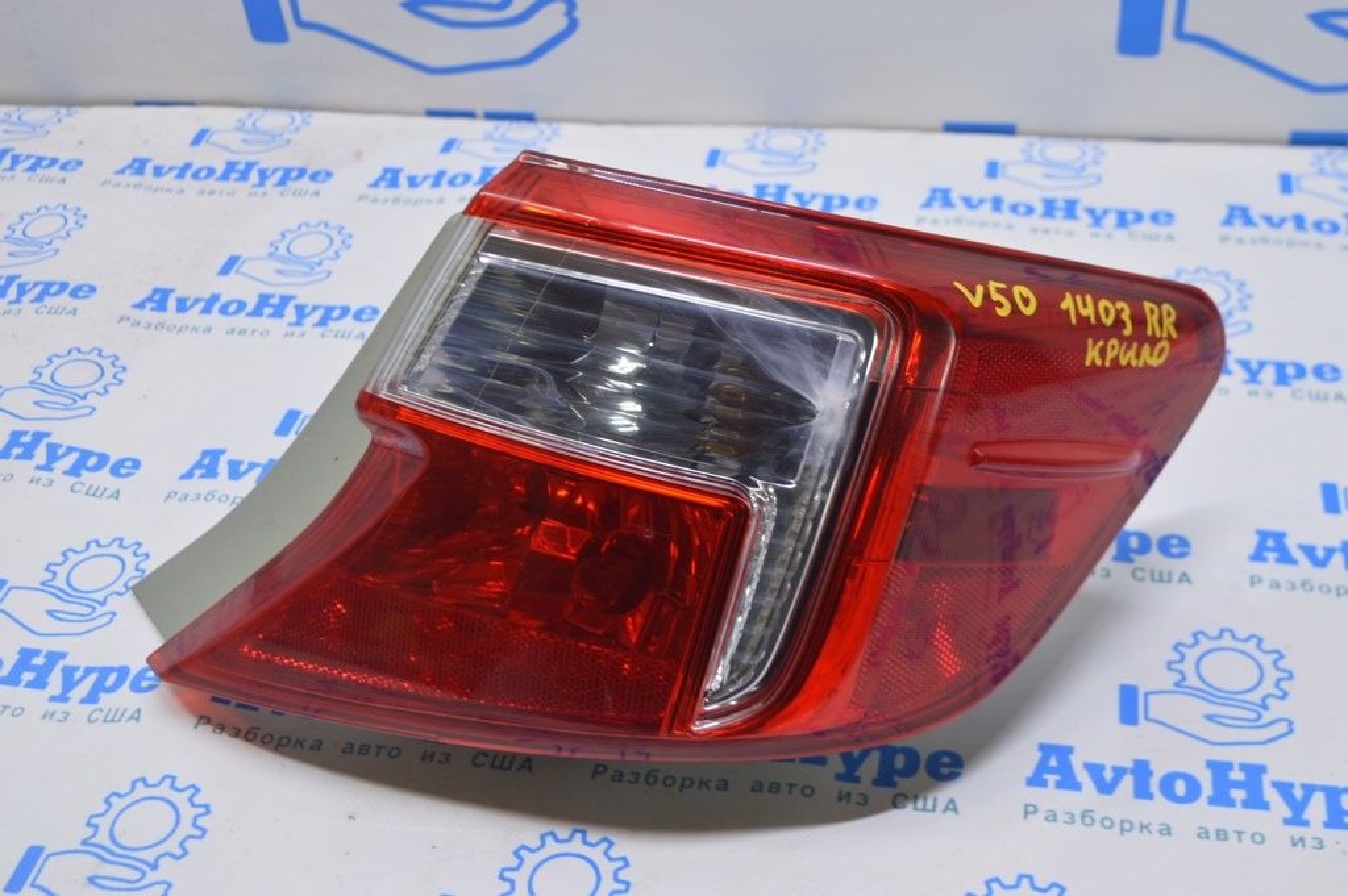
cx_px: 674
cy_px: 448
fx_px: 1740
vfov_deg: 28.9
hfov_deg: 42.4
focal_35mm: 46
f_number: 5.6
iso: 400
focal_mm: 31
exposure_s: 1/20
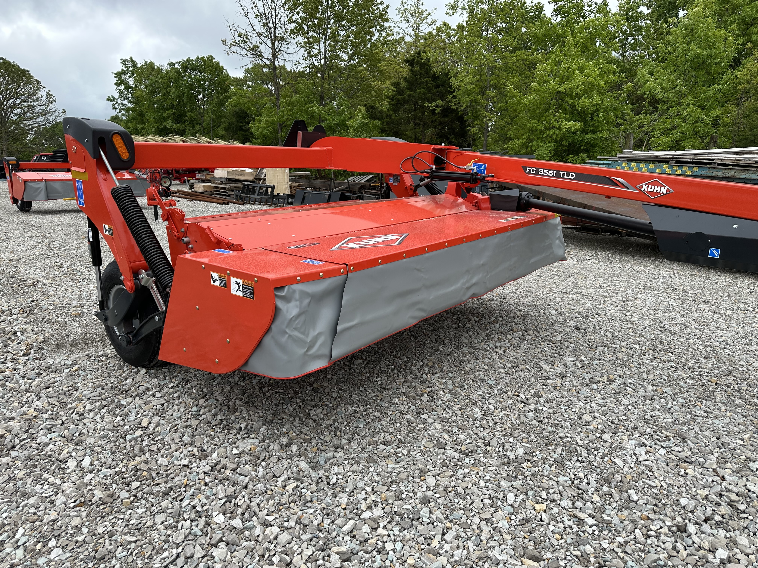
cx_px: 379
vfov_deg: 56.8
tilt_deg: -12.5
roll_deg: +1.7
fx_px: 526
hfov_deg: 71.6
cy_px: 284
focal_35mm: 24
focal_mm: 6.86
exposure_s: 1/1664
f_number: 1.78
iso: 80
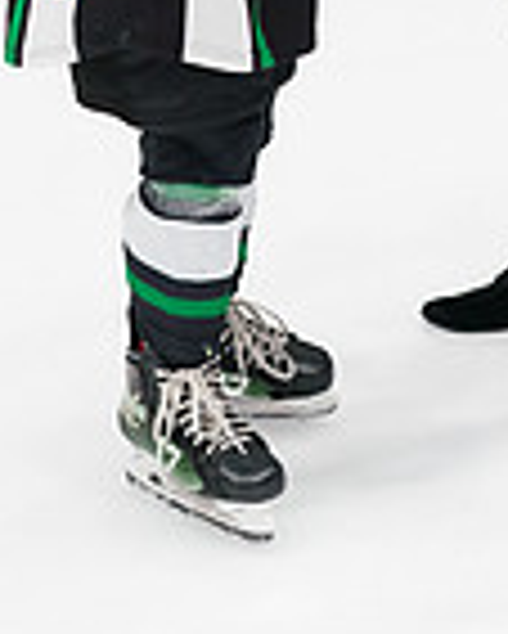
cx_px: 193
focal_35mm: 132
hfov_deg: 11.7
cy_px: -310
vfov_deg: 13.7
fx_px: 2478
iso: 2000
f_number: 3.2
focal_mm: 44
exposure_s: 1/640
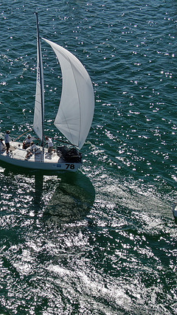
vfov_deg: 29.8
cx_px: 15
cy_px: 158
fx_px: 593
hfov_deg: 16.7
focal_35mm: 71
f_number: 3.8
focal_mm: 8.6
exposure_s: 1/1600
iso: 100
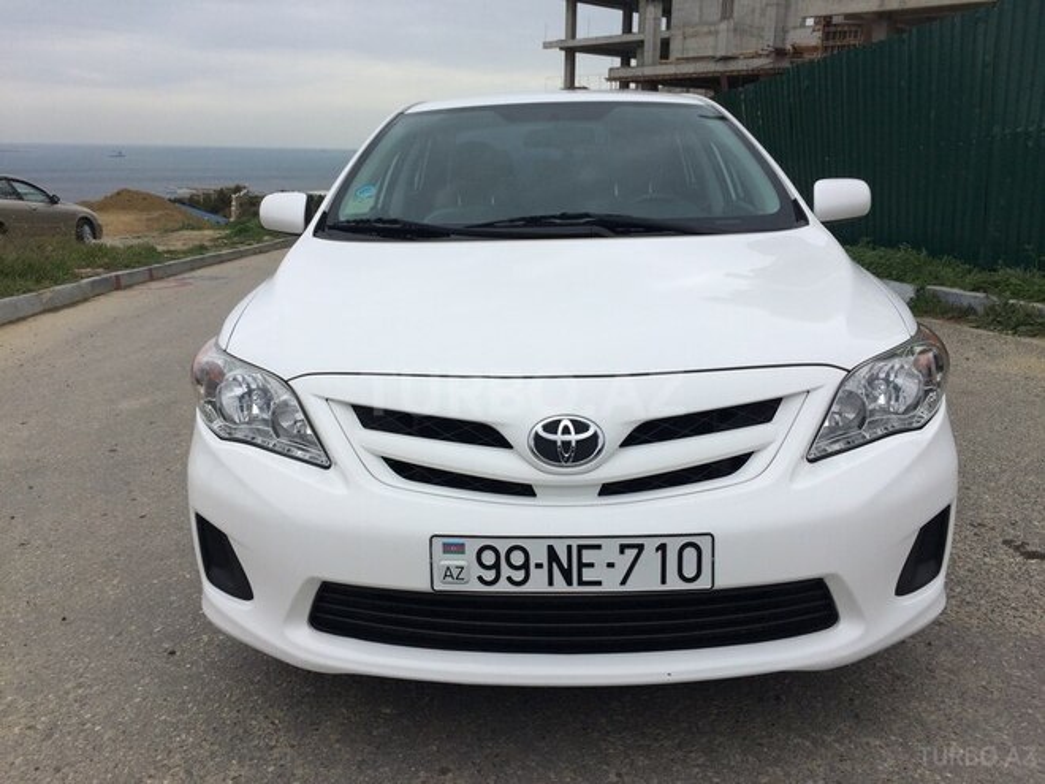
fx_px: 875
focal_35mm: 29
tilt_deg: -17.8
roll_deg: -1.4
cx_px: 522
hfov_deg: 61.7
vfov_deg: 48.2
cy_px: 392
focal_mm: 4.15
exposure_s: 1/1953
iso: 32
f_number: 2.2
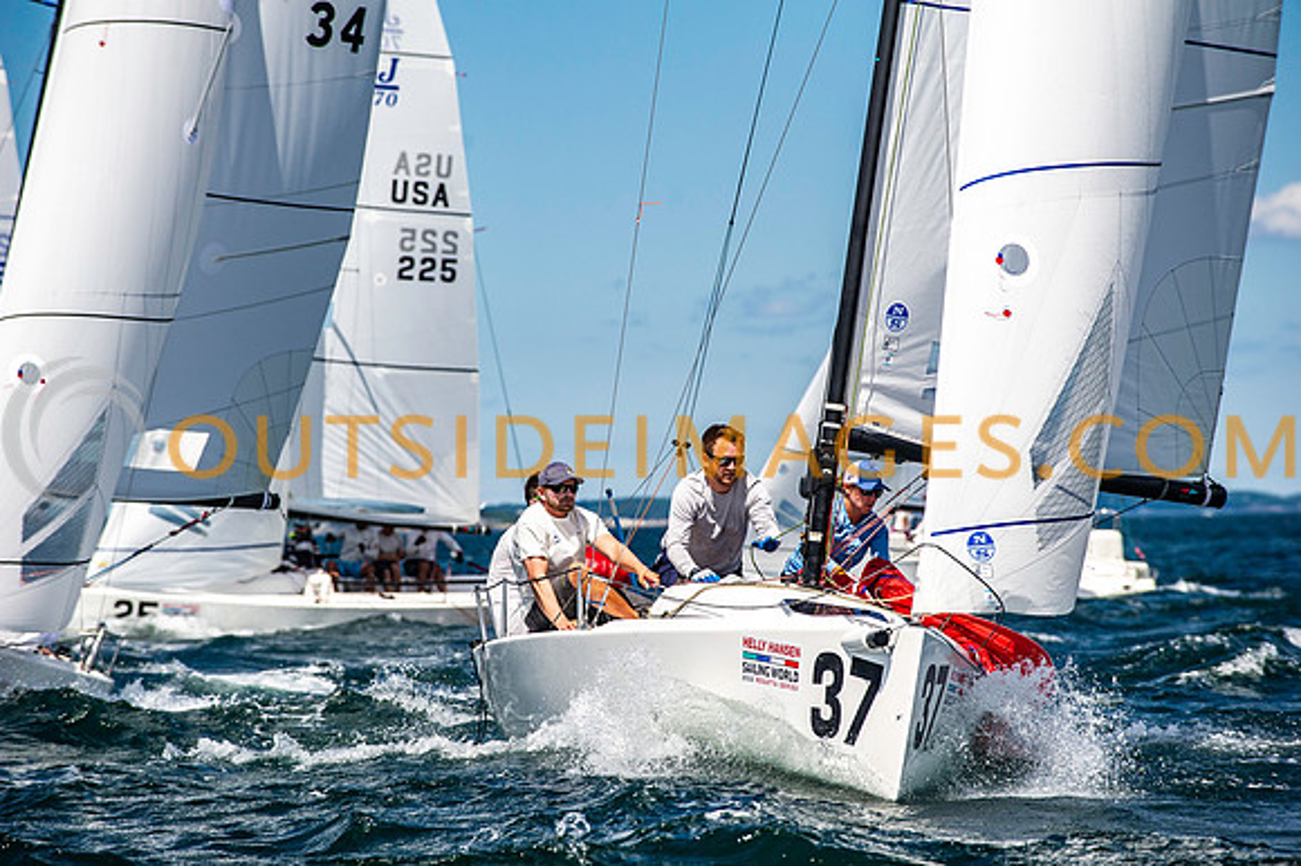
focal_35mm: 200
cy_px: 433
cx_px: 650
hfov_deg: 10.3
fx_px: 7223
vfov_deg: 6.9
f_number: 5.6
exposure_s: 1/4000
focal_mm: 200
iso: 500
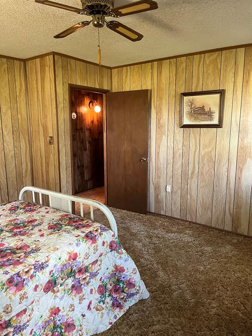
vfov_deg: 67.3
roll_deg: +2.4
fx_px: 252
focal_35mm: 26
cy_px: 168
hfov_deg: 53.1
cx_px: 126
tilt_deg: -7.9
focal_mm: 5.1
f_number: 1.6
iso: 400
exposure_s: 1/60
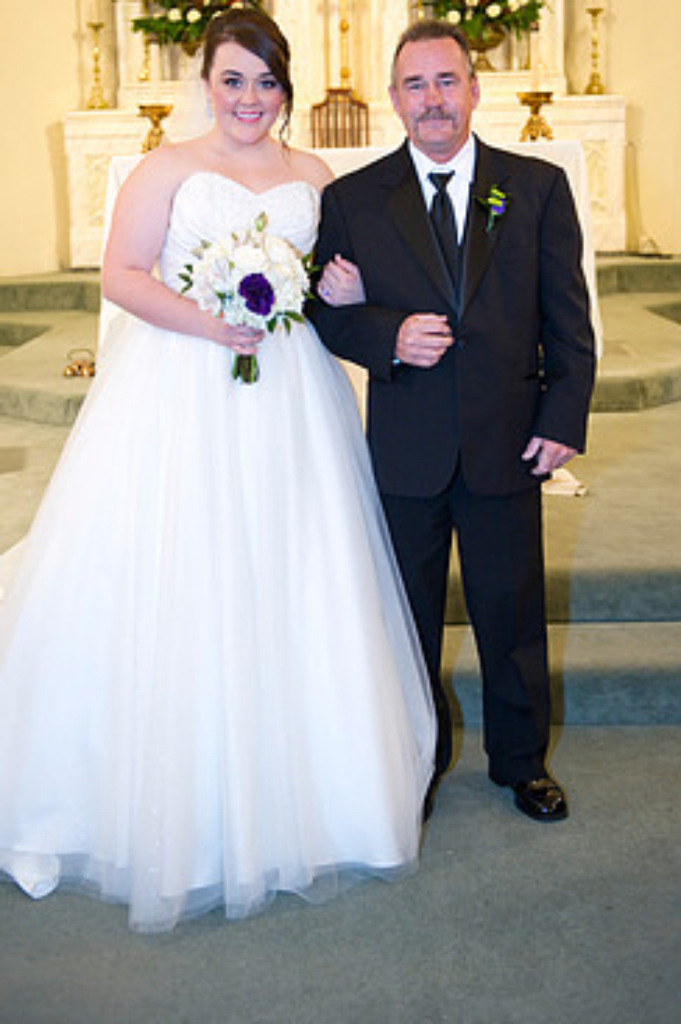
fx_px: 1393
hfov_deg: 27.5
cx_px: 328
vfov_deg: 40.2
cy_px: 402
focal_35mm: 49
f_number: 2.8
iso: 1250
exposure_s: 1/60
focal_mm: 40
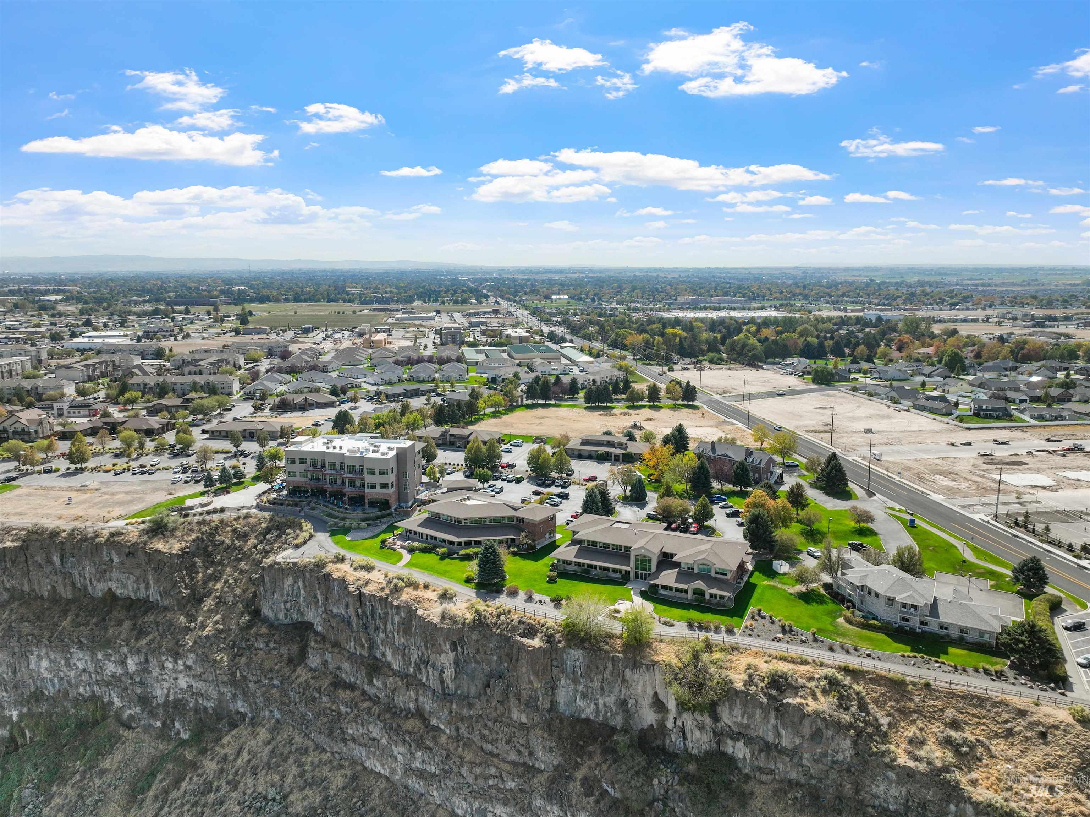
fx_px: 755
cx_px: 545
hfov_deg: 71.6
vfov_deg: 56.8
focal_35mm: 24
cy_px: 408
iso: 170
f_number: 2.8
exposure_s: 1/240
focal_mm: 12.29
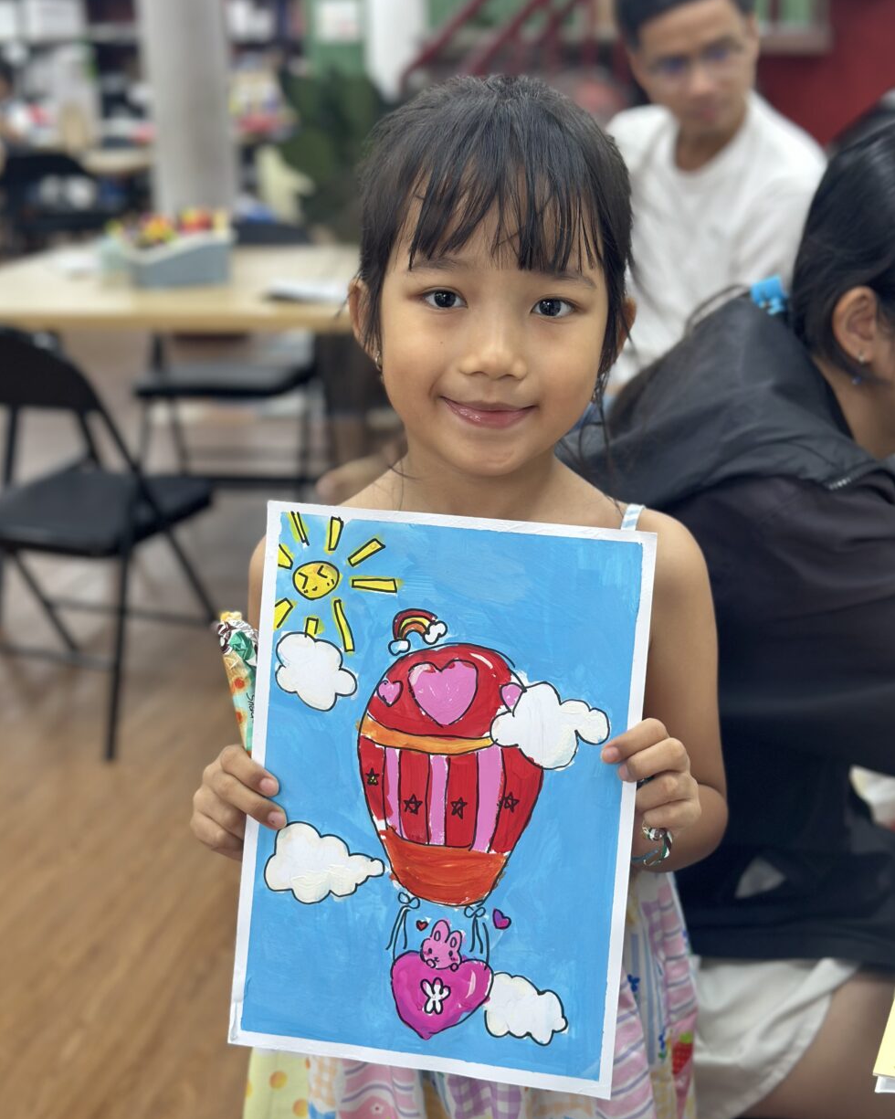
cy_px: 556
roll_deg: +1.2
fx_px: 1689
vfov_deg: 36.7
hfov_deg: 29.7
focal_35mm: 51
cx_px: 441
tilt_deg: -16.8
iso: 80
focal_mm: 6.86
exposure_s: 1/138
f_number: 1.78
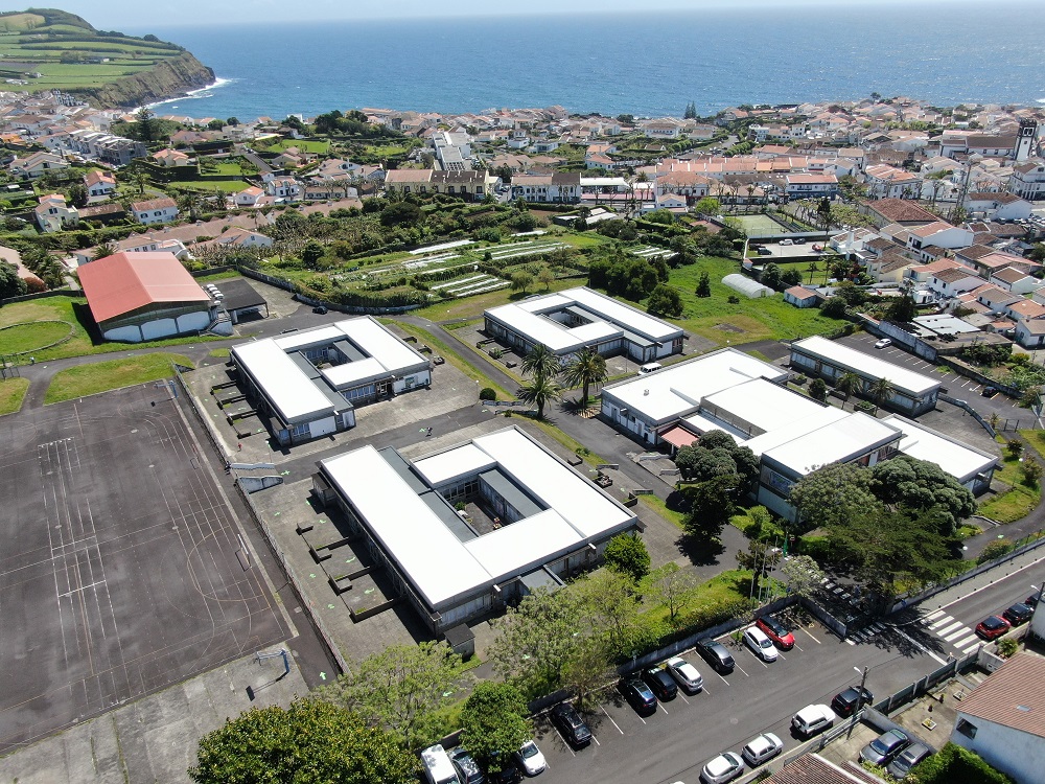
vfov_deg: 54.9
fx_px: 755
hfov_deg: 69.4
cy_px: 392
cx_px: 522
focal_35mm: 25
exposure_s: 1/1000
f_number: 2.8
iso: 100
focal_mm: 4.48
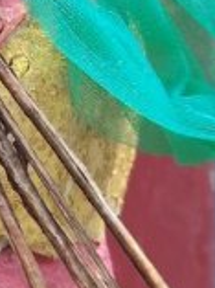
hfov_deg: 7.7
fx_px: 1530
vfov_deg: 10.7
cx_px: -222
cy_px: 46
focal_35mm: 184
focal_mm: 5.25
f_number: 1.75
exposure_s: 1/900
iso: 163
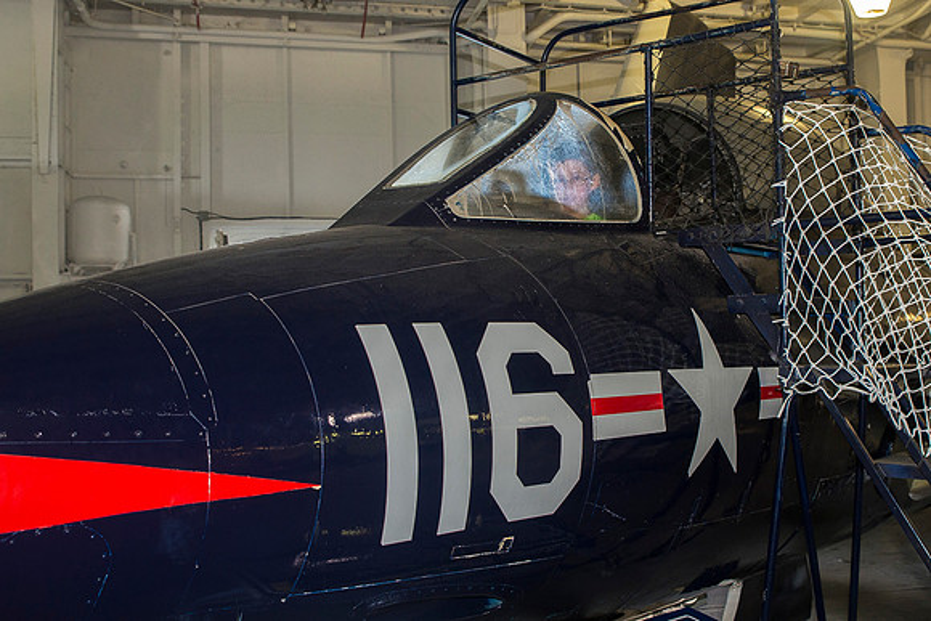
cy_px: 299
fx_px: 1193
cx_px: 568
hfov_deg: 42.4
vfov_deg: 29.2
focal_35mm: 46
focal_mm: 32
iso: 1000
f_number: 5
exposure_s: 1/60
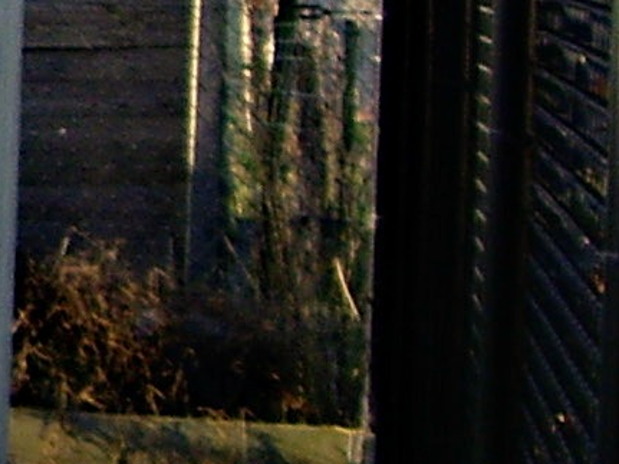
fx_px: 4845
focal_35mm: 271
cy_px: 0
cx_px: -1409
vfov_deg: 5.5
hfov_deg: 6.5
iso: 50
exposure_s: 1/100
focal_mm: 6.2
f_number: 4.3
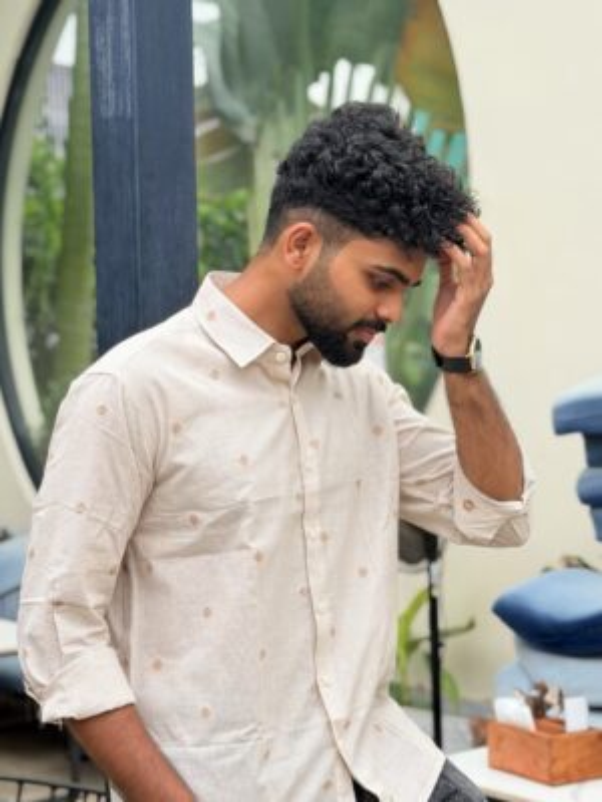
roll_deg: +0.8
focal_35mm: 48
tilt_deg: -0.6
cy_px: 401
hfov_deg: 30.3
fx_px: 1113
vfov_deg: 39.7
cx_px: 301
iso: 64
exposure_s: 1/1608
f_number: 1.78
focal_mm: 6.76
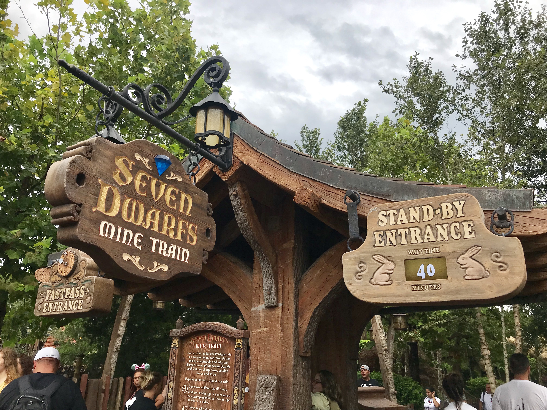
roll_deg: -1.1
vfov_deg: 49.7
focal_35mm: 28
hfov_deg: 63.4
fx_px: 442
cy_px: 205
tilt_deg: +18.4
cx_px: 274
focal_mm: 3.99
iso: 20
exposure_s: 1/647
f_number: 1.8
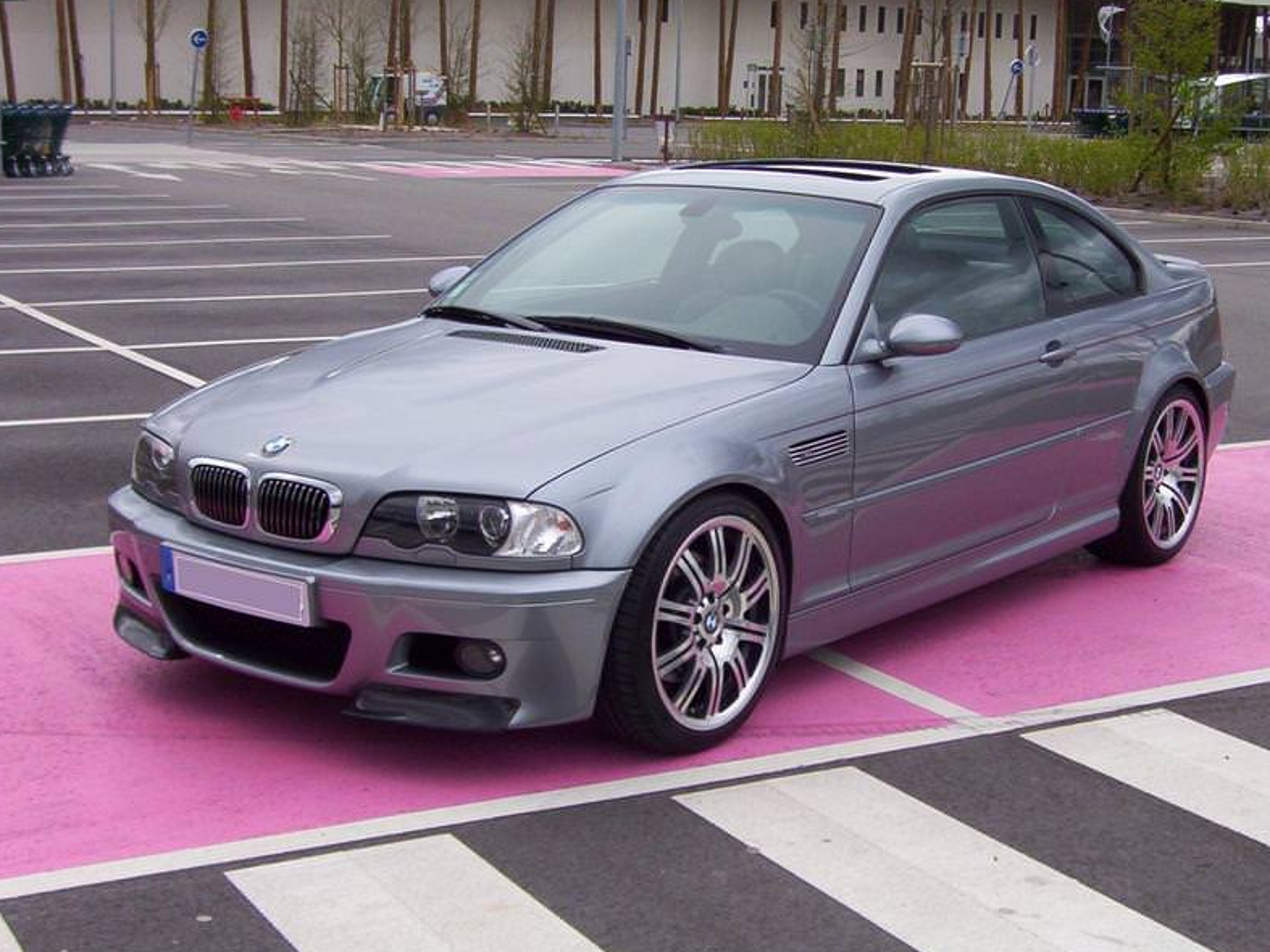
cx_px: 637
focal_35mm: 52
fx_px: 1907
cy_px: 478
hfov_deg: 36.8
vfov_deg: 28.0
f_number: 3.16
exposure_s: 1/817
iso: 100
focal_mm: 7.88
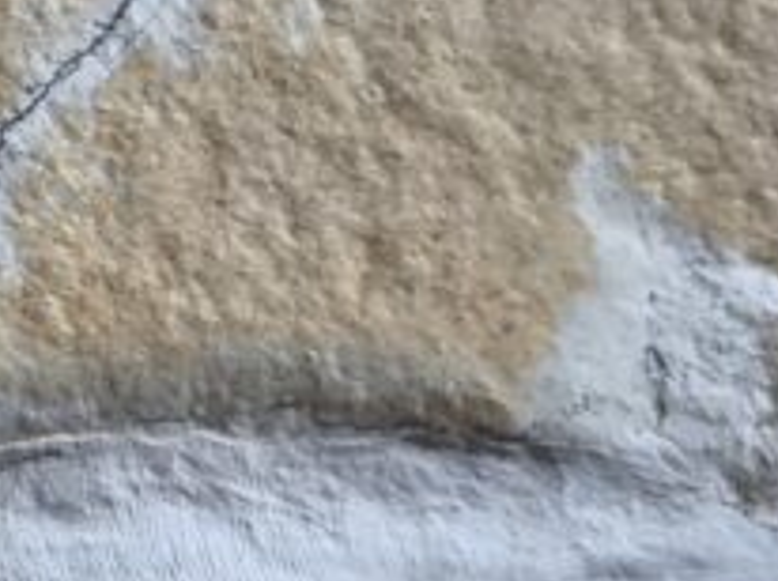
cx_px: -854
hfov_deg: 7.6
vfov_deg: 5.9
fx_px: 5590
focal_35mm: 249
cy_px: 864
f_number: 1.9
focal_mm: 6.92
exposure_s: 1/100
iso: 80
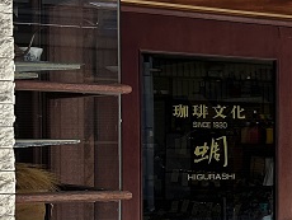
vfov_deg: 17.4
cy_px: 93
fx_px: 718
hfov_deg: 19.4
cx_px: 467
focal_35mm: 85
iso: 80
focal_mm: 6.86
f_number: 1.78
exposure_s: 1/1144
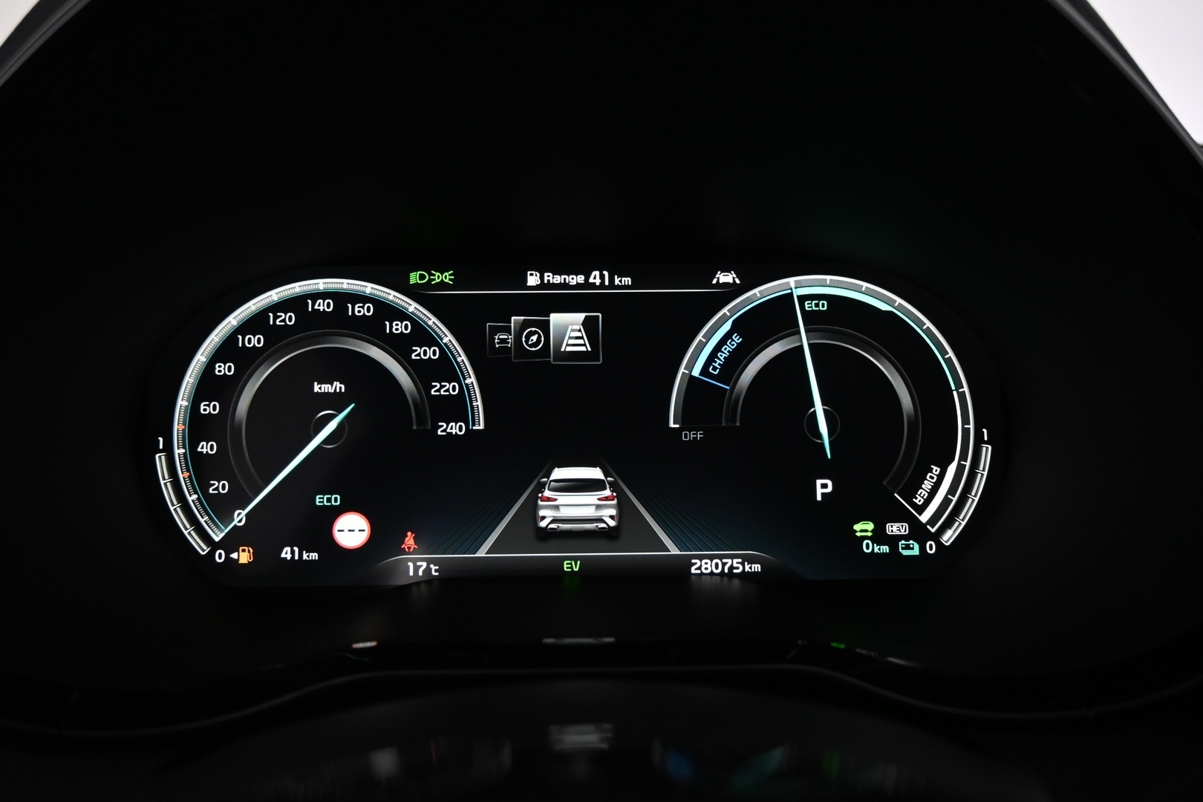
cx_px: 602
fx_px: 1002
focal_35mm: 30
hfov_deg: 61.9
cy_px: 401
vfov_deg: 43.6
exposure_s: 1/30
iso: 1600
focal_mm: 20
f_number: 3.8
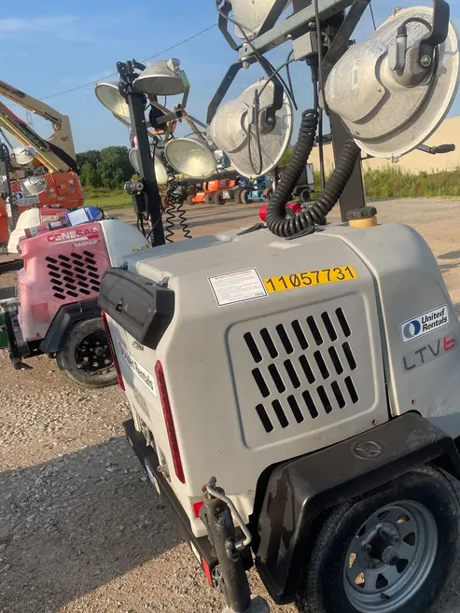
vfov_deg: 61.6
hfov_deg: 48.2
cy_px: 296
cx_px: 249
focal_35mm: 29
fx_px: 514
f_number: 1.6
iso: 50
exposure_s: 1/2747
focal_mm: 4.2
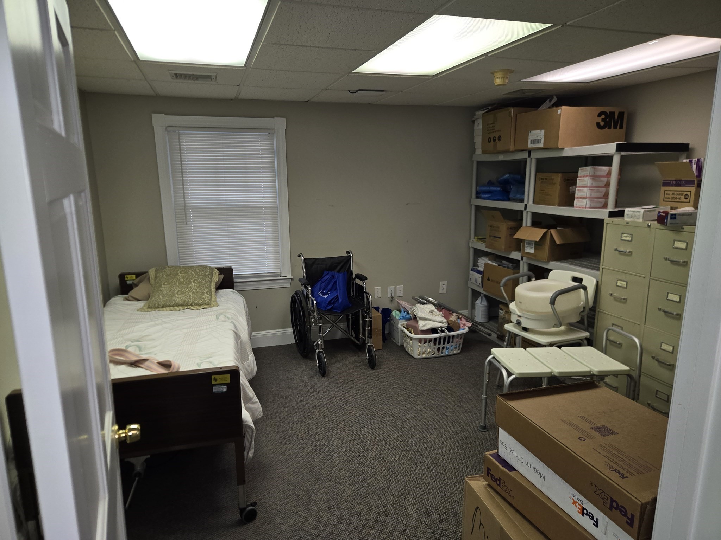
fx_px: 479
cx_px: 360
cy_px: 270
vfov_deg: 58.9
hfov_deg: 73.9
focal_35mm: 23
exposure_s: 1/60
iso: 50
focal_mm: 5.4
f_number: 1.8
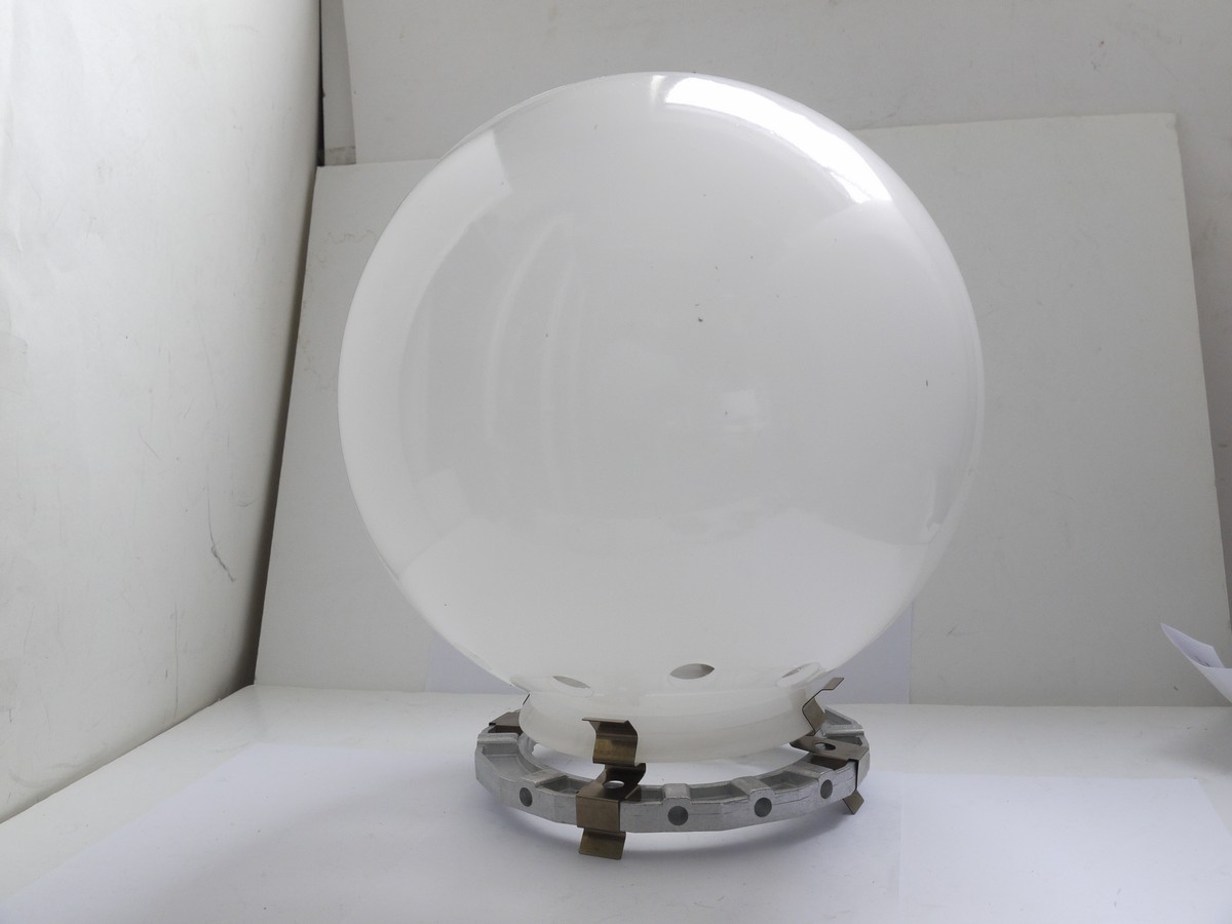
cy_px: 462
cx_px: 616
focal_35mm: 42
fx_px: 1495
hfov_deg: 44.8
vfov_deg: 34.3
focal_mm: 21
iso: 400
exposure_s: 1/30
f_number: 10
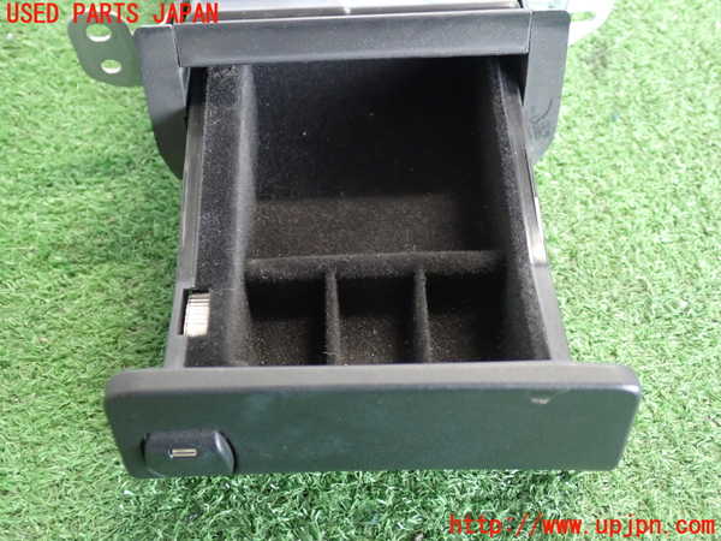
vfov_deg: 35.1
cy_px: 270
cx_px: 360
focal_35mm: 41
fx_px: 854
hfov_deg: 45.8
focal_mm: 7.31
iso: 800
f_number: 2.8
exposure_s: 1/13
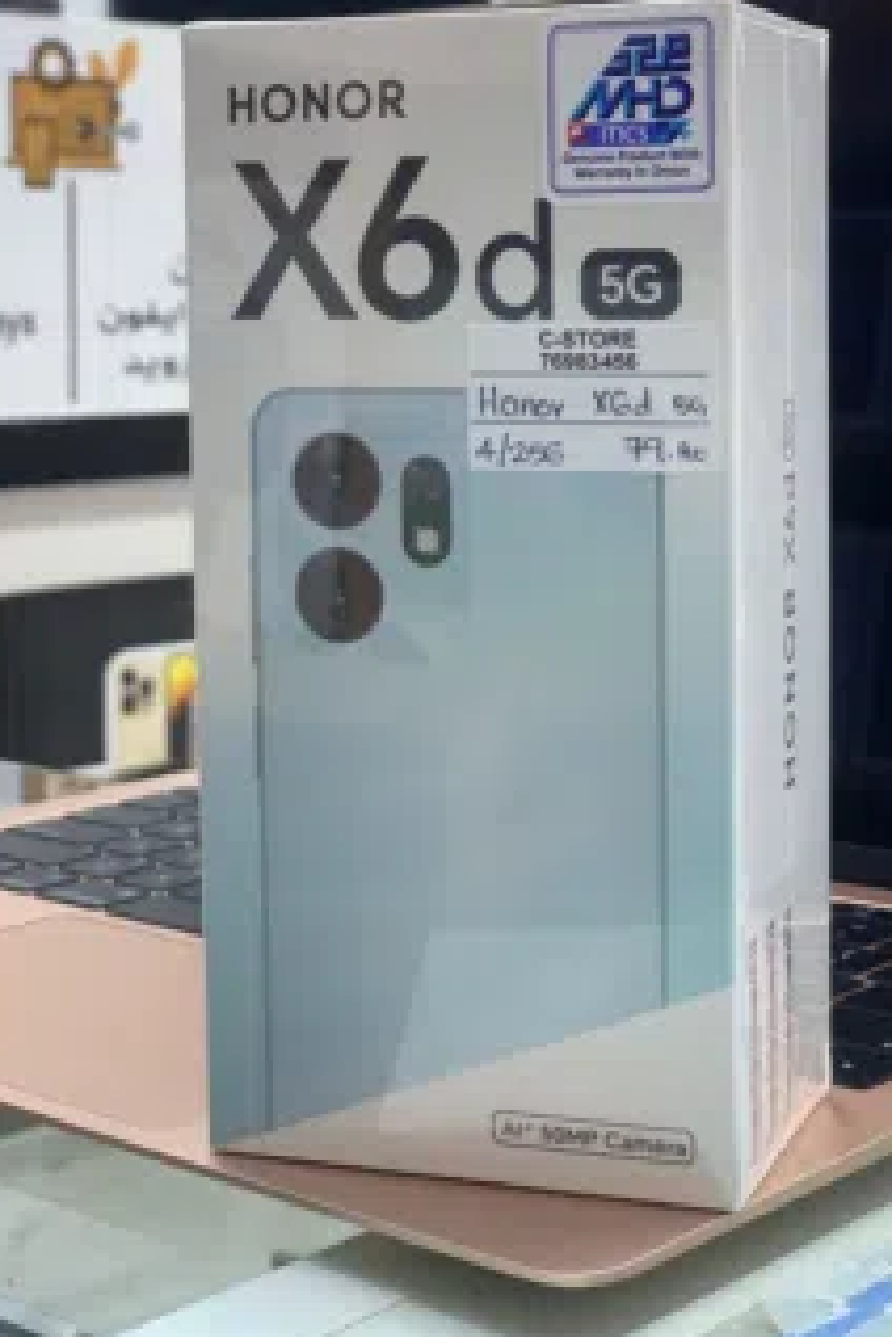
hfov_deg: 20.0
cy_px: 505
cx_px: 488
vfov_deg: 29.5
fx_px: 2527
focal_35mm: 68
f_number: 2.4
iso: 50
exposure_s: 1/100
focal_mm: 6
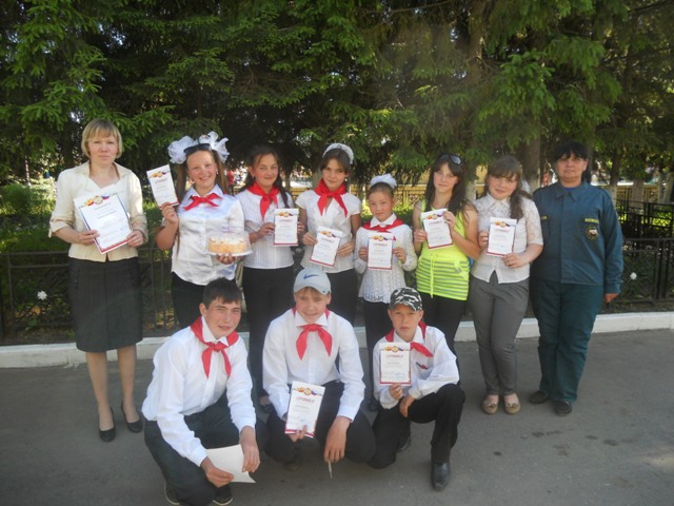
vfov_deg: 51.4
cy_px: 253
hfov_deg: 65.3
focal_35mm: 27
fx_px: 526
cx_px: 337
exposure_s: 1/160
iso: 80
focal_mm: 4.9
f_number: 3.2
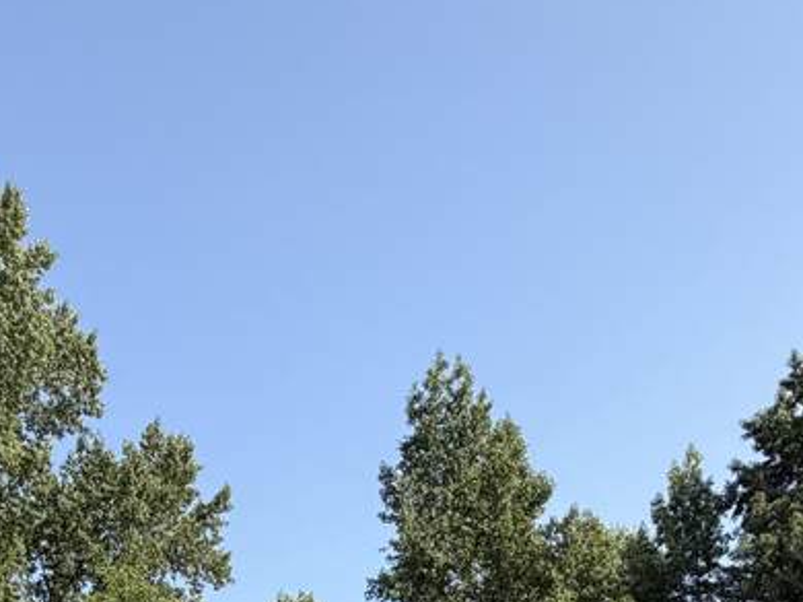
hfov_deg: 40.3
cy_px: 946
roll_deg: +0.9
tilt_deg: +3.7
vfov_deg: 23.7
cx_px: 214
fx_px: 1066
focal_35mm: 46
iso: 40
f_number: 2.2
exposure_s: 1/770
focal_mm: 2.22
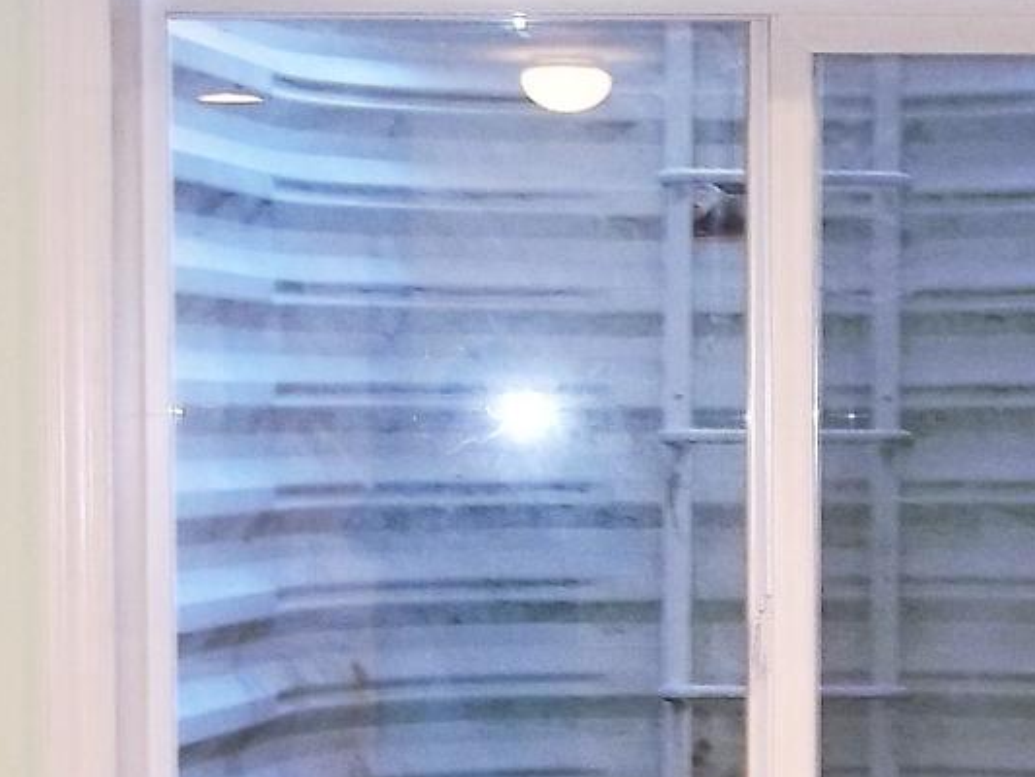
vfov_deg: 12.0
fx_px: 3678
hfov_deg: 16.0
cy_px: 674
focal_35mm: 123
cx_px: 736
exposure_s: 1/30
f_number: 2.9
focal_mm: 5.7
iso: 80
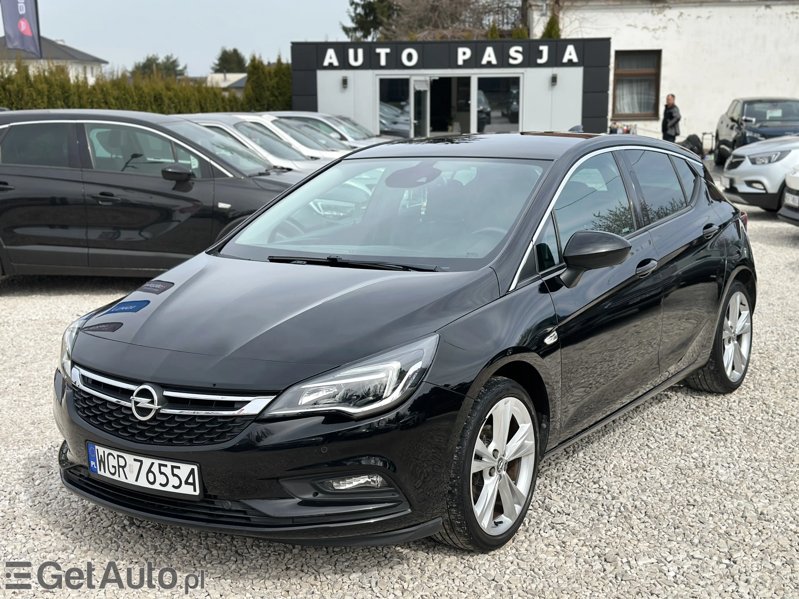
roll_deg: +0.6
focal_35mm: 48
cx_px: 400
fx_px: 1108
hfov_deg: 39.7
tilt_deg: -11.1
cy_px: 300
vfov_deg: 30.3
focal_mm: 6.86
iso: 80
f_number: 1.78
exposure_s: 1/3472
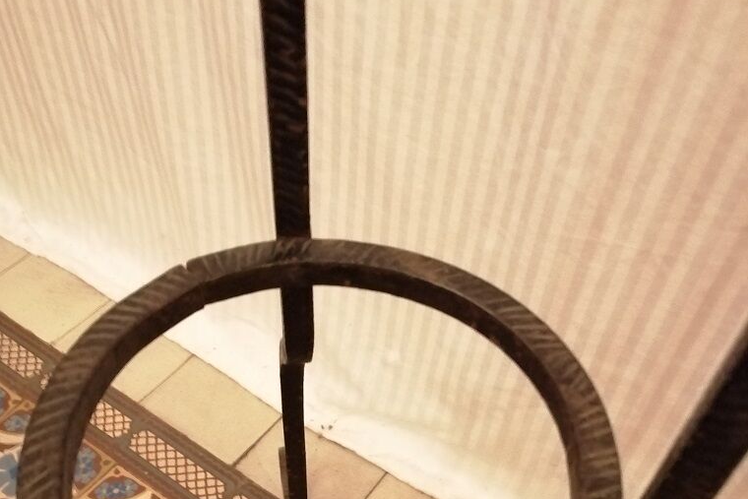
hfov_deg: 51.9
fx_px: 769
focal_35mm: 37
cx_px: 367
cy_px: 406
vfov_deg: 34.7
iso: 640
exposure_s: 1/16.7
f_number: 1.8
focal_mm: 3.62
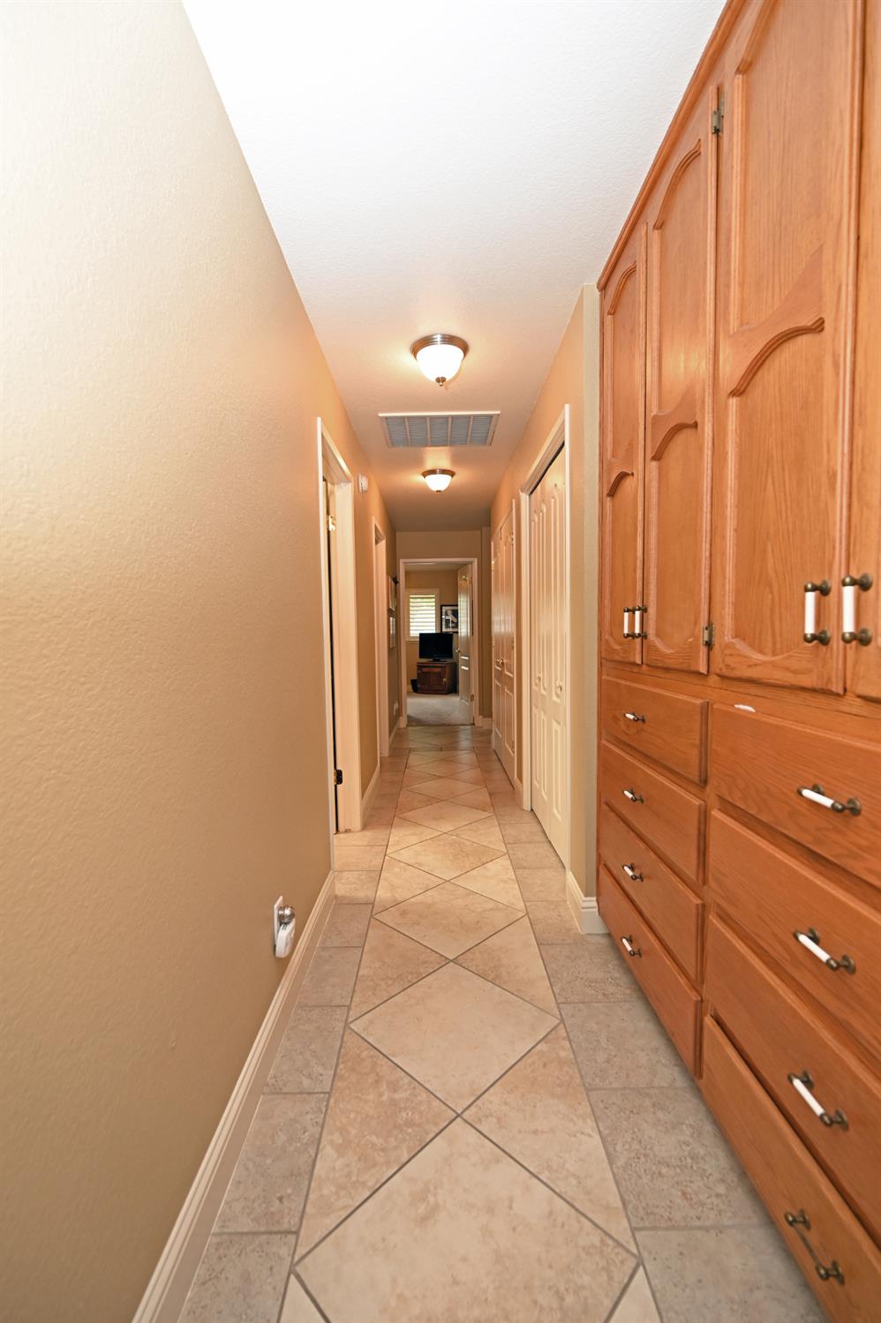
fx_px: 569
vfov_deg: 98.6
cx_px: 440
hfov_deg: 75.4
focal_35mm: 16
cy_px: 662
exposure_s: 1/60
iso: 720
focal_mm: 15.5
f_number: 4
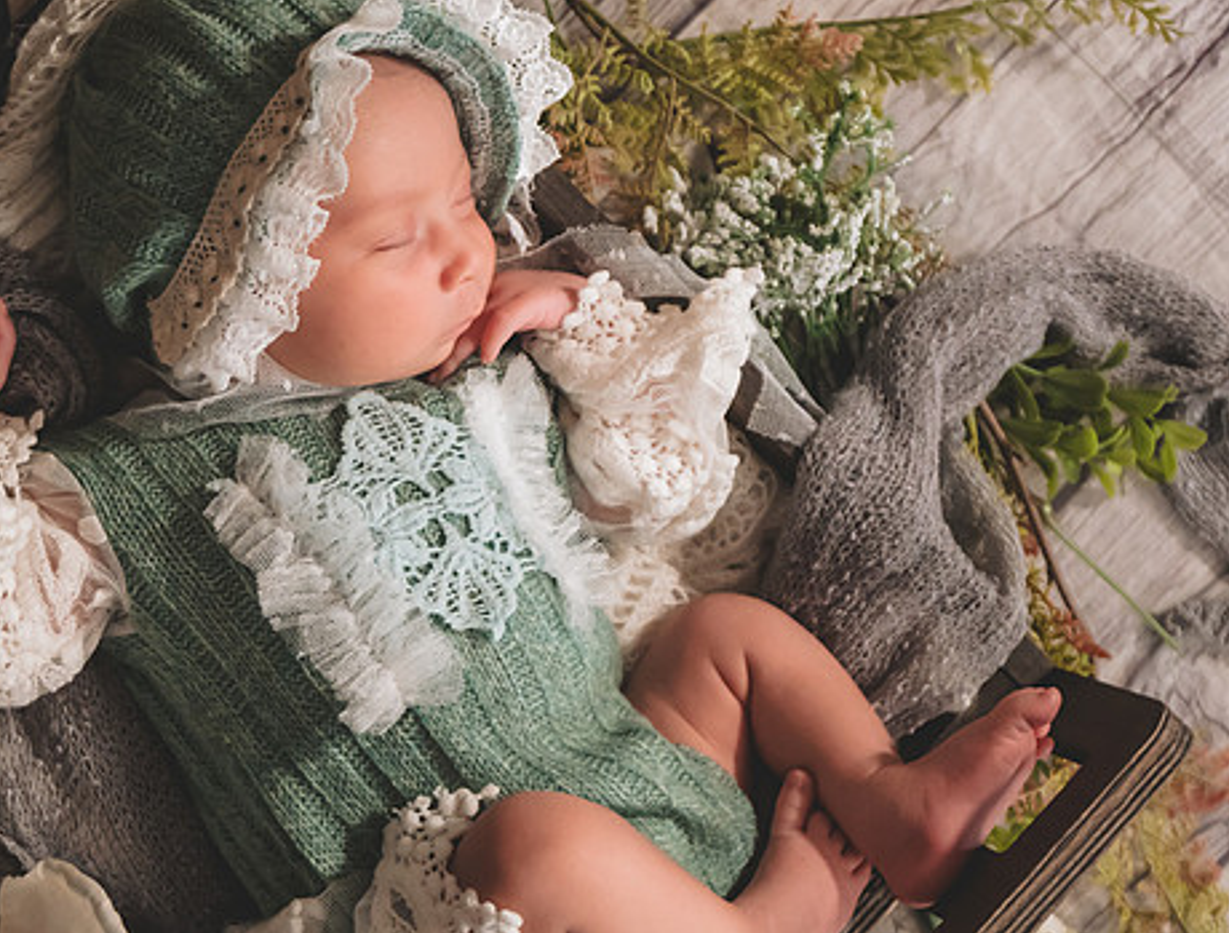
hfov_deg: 25.2
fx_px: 2745
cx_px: 574
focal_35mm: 77
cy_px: 369
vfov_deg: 19.3
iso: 5000
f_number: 4
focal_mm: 56
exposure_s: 1/125
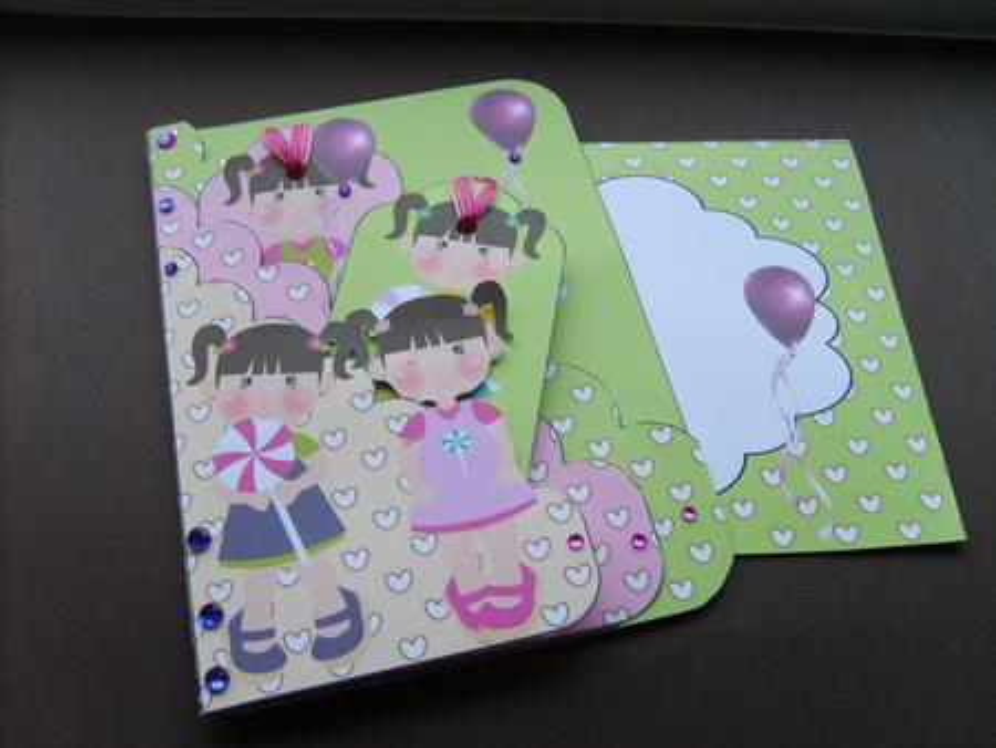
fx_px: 1008
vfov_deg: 40.7
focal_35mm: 35
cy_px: 374
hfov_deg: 52.6
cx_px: 498
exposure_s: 1/45
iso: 50
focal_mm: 5.8
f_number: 2.8
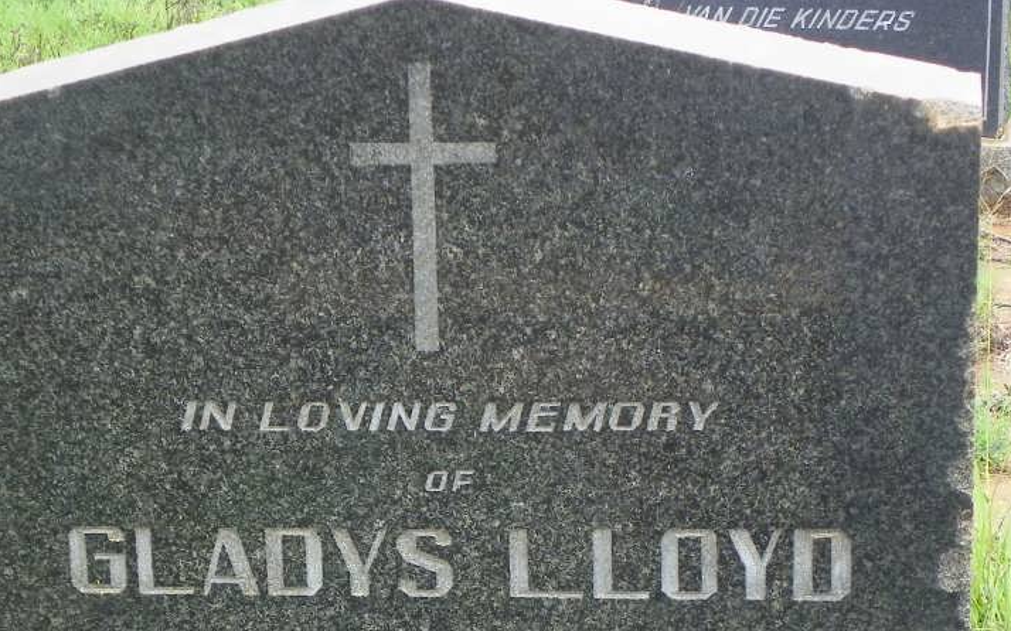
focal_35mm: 139
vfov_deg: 9.4
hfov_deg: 15.0
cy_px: 635
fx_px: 3829
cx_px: 460
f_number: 4
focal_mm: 13.8
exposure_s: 1/125
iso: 64
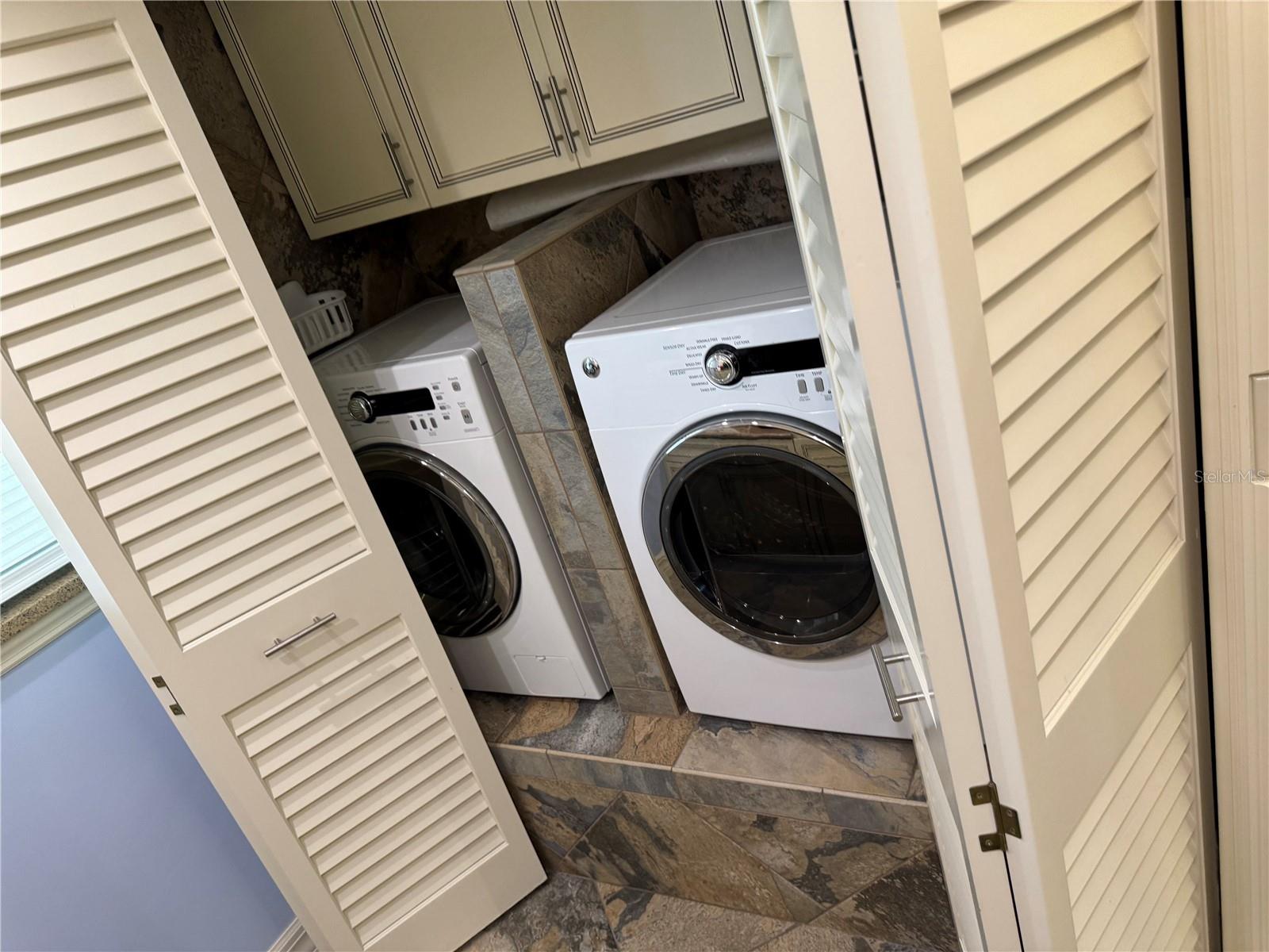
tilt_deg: -24.4
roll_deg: +18.1
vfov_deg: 56.8
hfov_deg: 71.6
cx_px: 634
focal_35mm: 24
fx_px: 880
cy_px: 476
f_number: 1.78
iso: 200
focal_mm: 6.76
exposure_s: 1/60
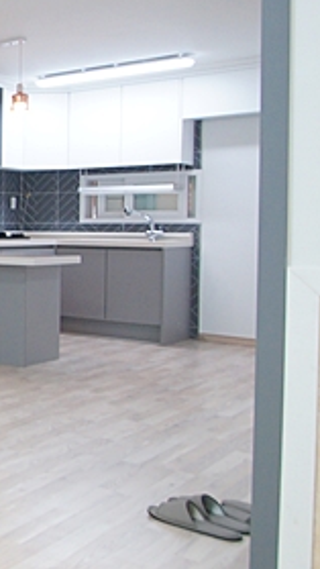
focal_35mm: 45
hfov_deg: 18.9
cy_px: 222
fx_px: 679
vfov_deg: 45.2
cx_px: -287
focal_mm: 10
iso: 800
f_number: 4
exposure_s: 1/100
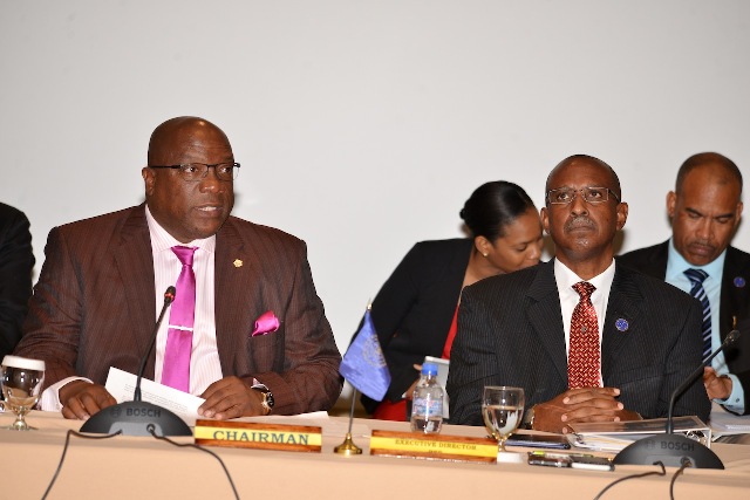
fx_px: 4167
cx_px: 375
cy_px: 250
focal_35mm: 200
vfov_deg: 6.9
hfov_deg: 10.3
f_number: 6.3
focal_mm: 200
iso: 500
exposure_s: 1/60
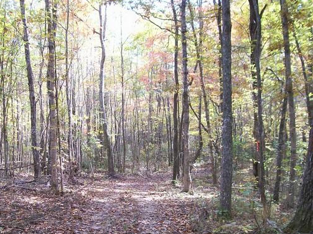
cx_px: 116
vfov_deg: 28.3
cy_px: 158
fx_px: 461
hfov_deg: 37.3
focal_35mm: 51
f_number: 2.7
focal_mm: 6
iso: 80
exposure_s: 1/67.7
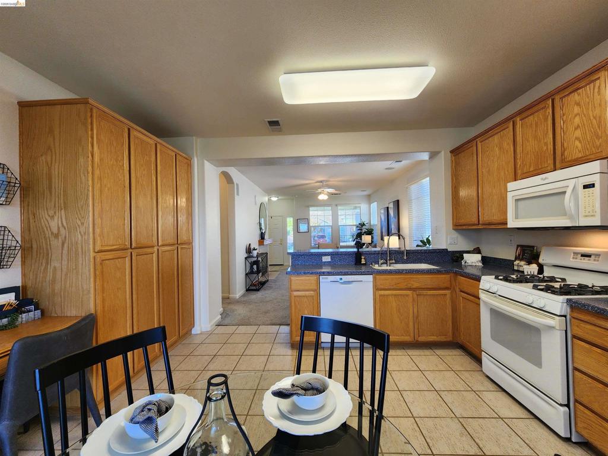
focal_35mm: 13
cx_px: 304
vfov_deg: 89.9
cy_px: 228
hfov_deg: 106.2
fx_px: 228
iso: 100
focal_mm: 2.2
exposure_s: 1/60
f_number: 2.2
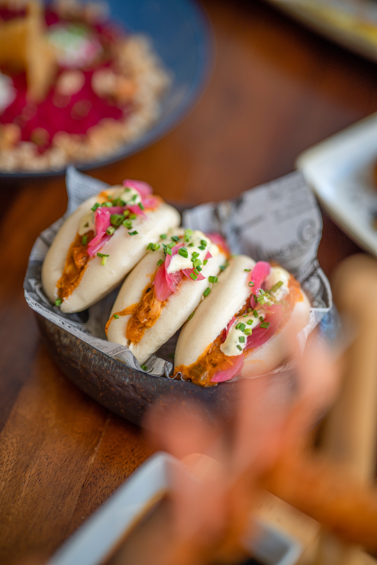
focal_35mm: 85
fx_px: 1335
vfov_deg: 23.9
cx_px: 188
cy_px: 282
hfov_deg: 16.1
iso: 200
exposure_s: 1/200
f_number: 1.4
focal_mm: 85
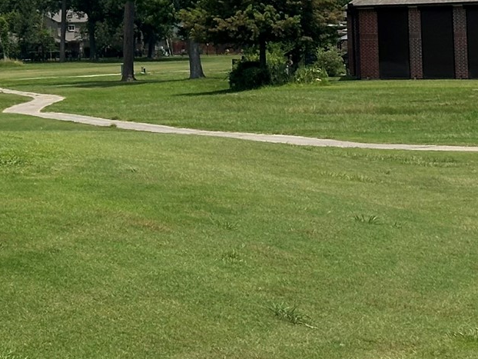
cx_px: -150
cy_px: -54
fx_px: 2183
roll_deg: +0.8
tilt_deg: +3.1
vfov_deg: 9.3
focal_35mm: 158
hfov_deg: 12.1
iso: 64
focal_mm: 6.86
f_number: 1.78
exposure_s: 1/5882
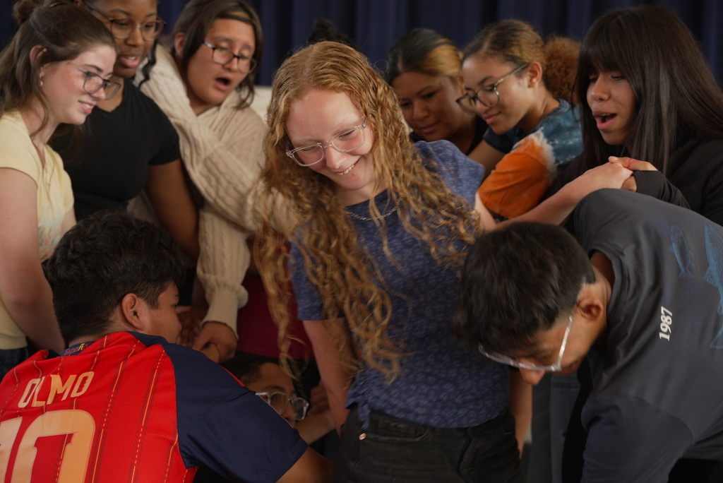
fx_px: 1407
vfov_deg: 19.5
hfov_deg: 28.8
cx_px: 362
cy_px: 242
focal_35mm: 70
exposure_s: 1/100
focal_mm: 70
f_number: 4.5
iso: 800
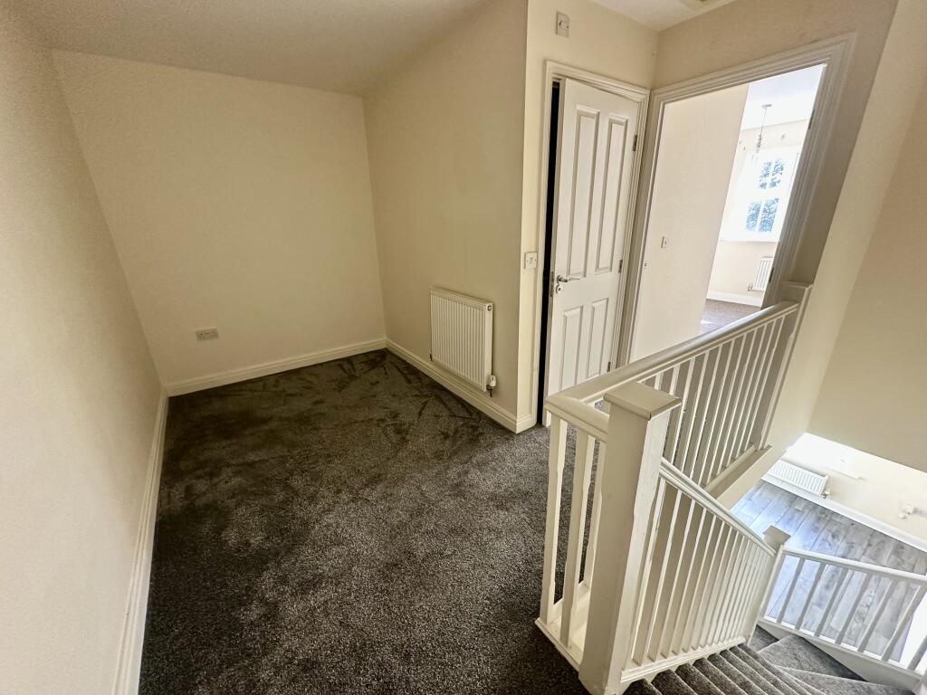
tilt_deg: -18.9
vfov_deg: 85.7
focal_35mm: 14
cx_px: 464
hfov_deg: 102.1
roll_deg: +2.0
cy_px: 348
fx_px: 375
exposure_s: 1/60
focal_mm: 2.22
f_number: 2.2
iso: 320
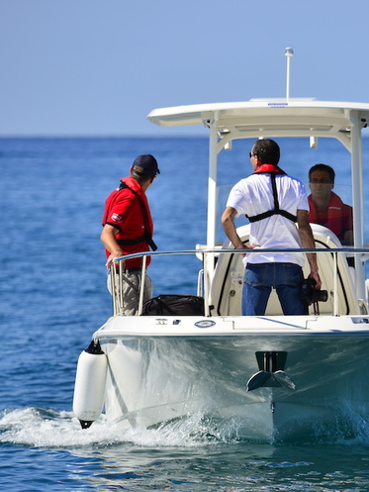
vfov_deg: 3.6
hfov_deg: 2.7
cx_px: 297
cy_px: 266
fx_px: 7899
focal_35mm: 556
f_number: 5.6
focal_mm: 320
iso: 200
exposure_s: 1/1250
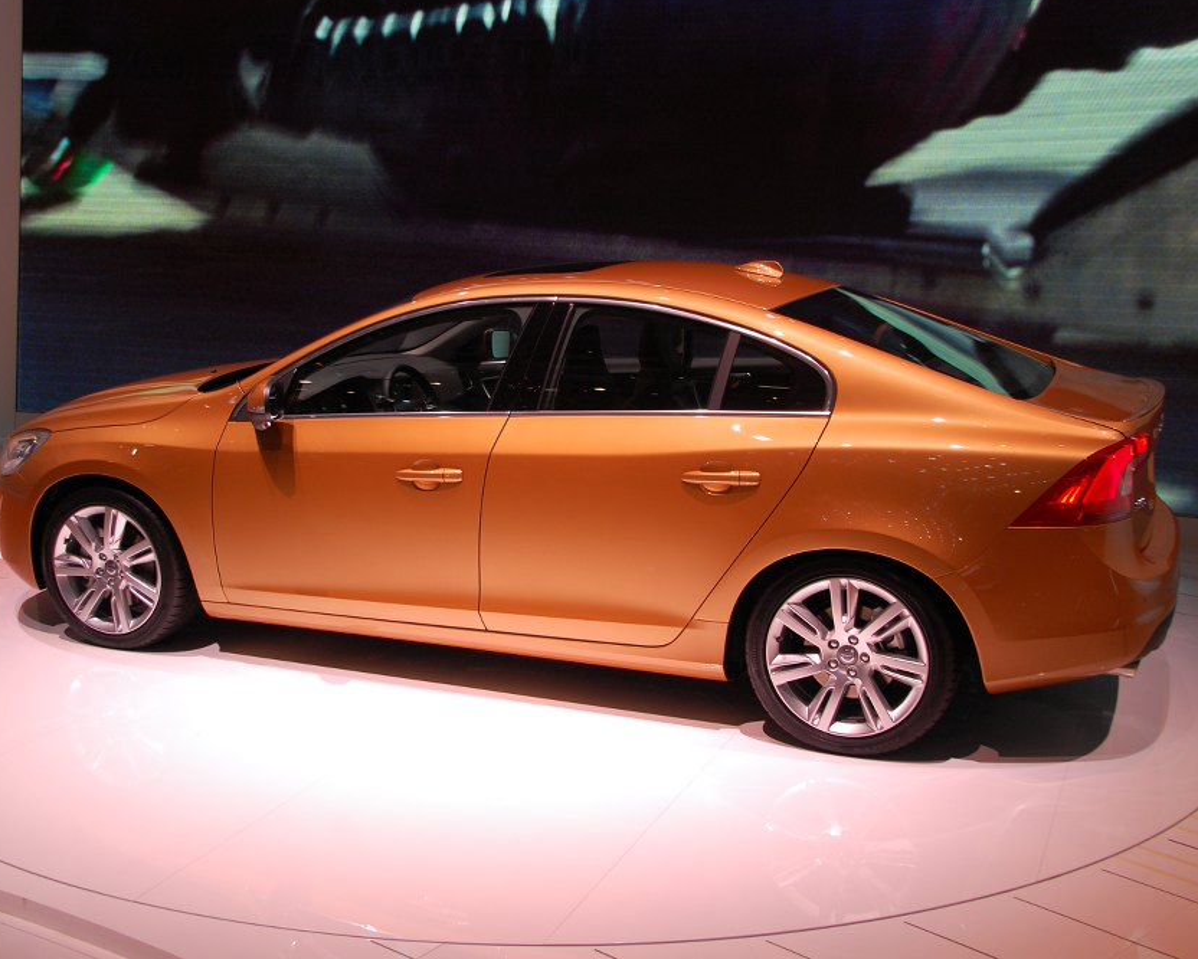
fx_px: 1596
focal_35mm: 45
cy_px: 470
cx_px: 531
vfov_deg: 33.4
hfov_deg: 41.1
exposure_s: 1/125
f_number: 5.6
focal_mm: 26
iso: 360
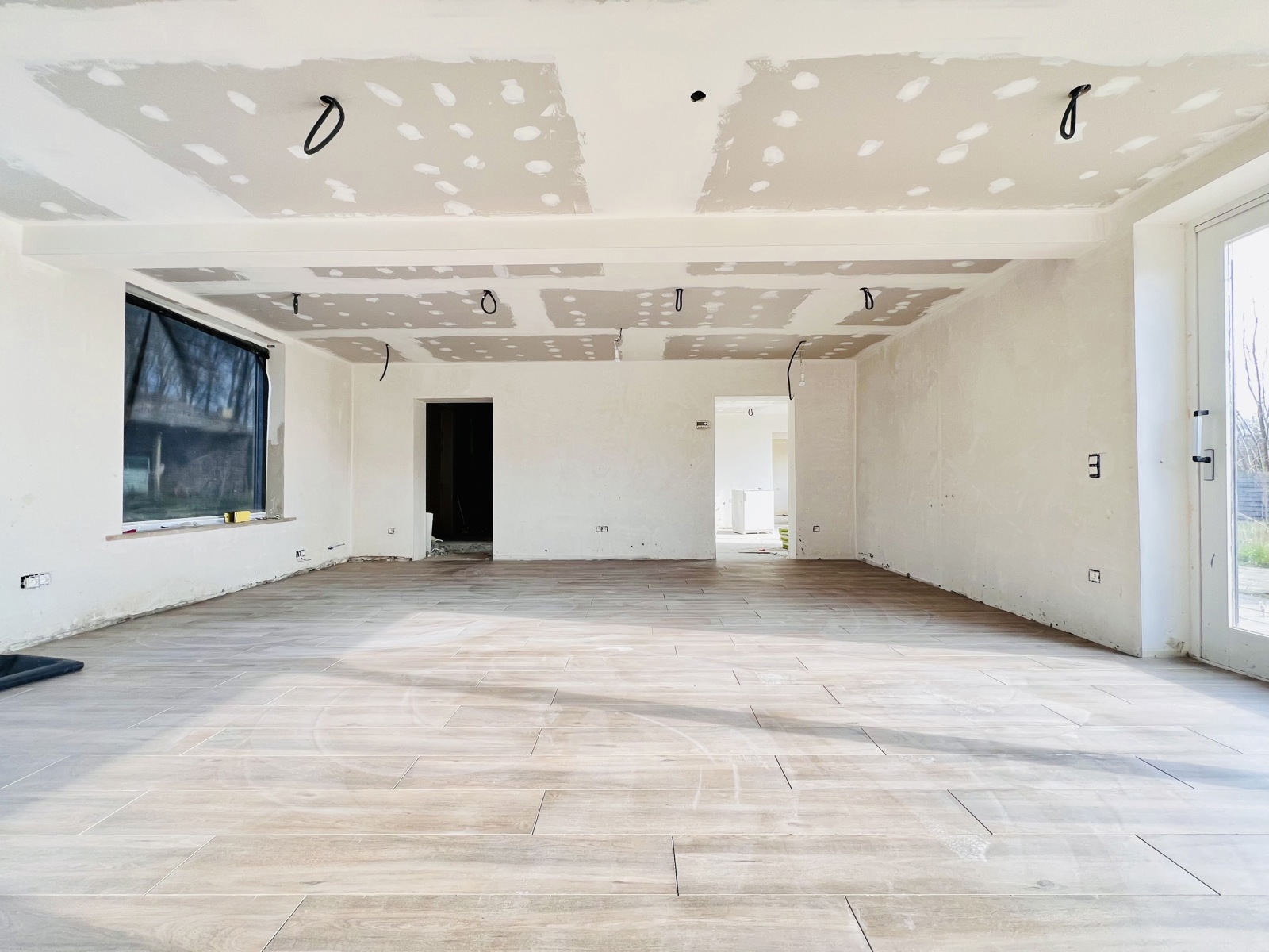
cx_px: 634
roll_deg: +0.6
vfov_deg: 89.9
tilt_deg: +1.2
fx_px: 477
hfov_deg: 106.2
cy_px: 476
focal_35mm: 13
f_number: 1.8
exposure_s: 1/99
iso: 64
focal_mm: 1.57
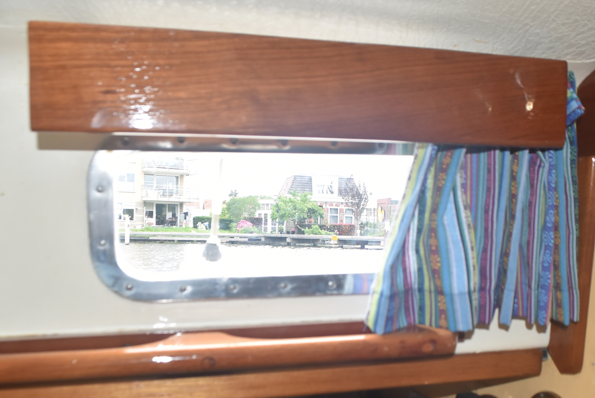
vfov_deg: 36.8
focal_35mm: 36
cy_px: 238
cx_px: 357
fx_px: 595
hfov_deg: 52.7
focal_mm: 18
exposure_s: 1/125
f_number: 5.6
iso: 640
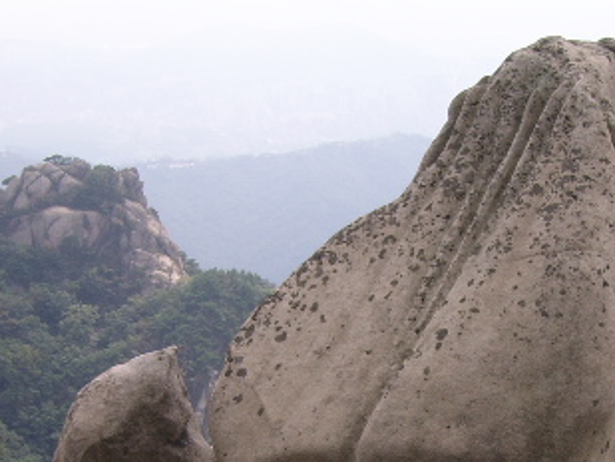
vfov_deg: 12.9
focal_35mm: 114
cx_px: 416
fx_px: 2026
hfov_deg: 17.2
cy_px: 412
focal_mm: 9.16
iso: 50
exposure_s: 1/192
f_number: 7.1
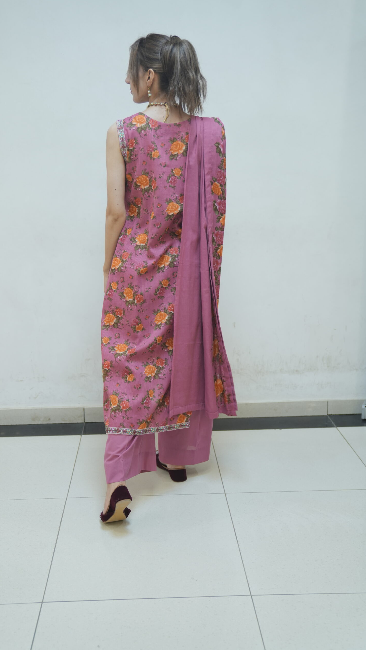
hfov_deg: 32.8
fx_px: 621
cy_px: 324
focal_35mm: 36
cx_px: 156
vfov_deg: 55.3
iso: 500
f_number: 2.8
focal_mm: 34
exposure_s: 1/100
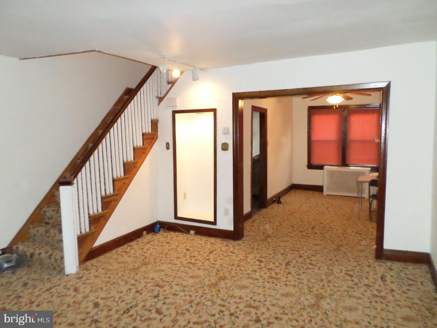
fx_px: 316
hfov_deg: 69.4
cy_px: 164
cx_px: 218
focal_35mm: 25
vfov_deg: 54.9
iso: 400
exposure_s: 1/30
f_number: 2.5
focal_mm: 4.5
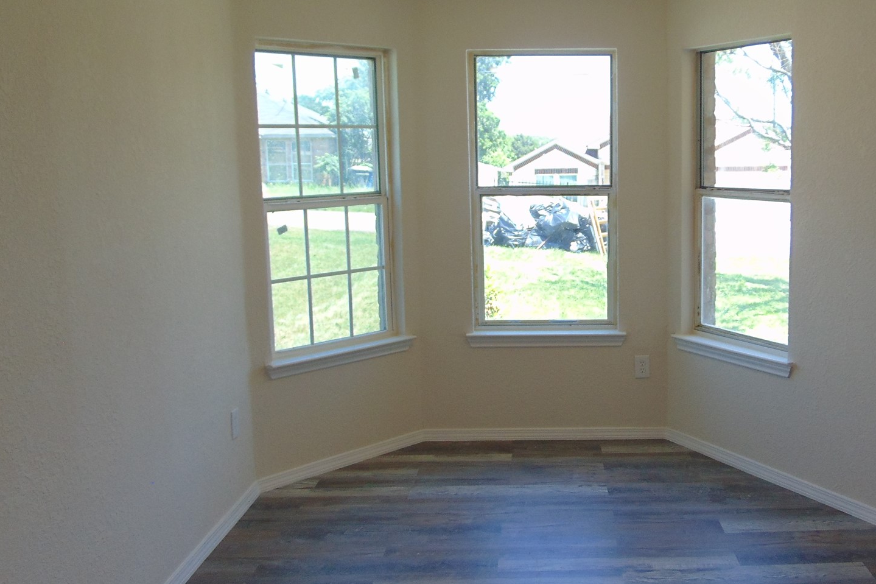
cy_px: 268
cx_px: 573
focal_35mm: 37
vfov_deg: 35.9
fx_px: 900
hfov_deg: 51.1
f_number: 3
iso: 80
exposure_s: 1/100
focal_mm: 4.5
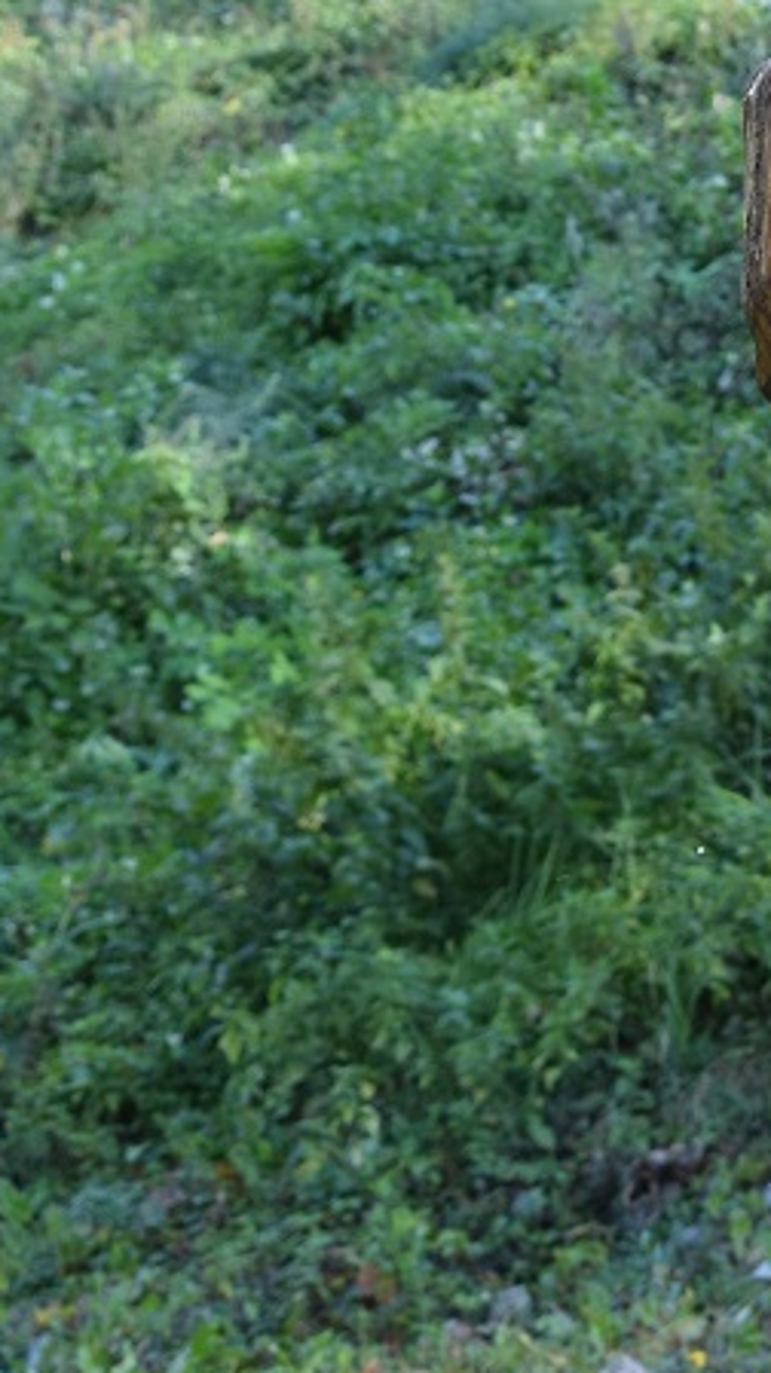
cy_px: -257
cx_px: 1441
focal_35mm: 147
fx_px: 5352
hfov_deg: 7.9
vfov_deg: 14.2
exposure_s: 1/125
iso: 400
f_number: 5.6
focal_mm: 28
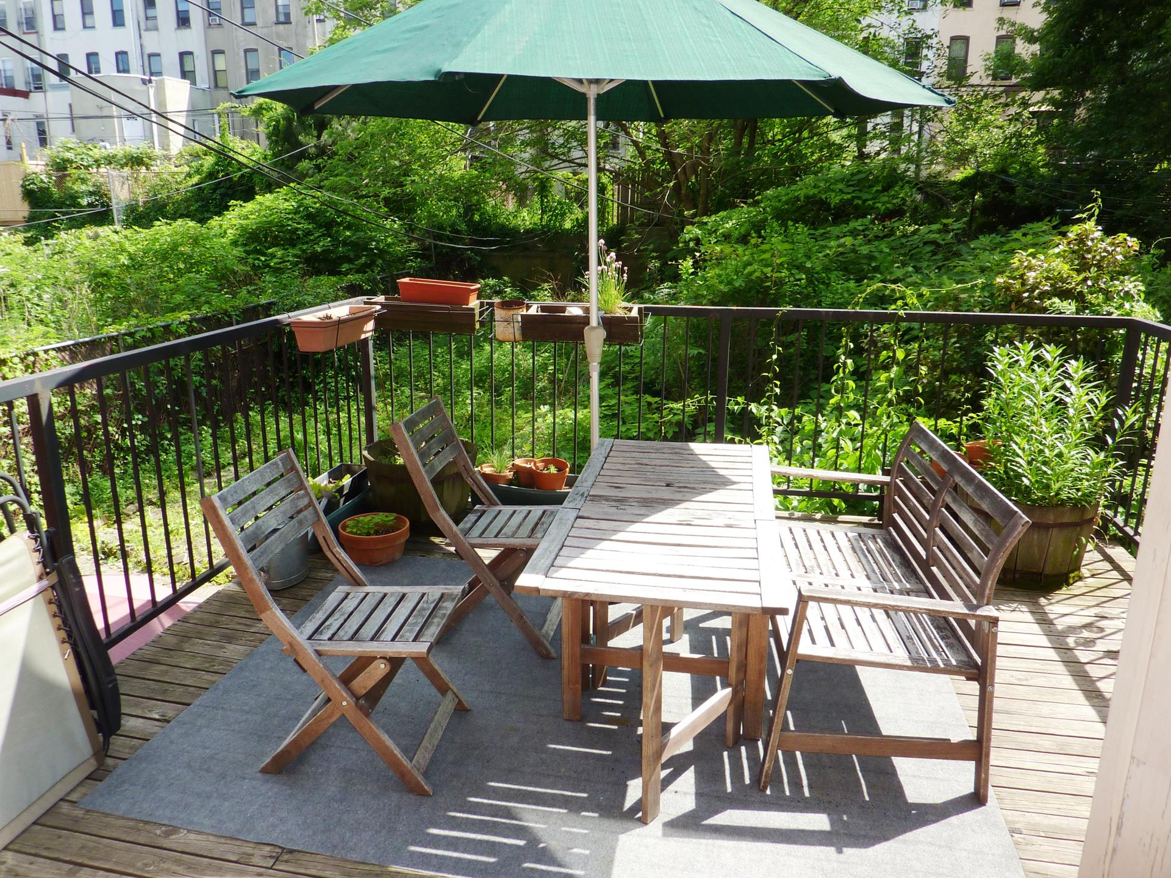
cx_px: 586
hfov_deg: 69.4
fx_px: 846
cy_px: 439
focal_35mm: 25
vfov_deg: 54.9
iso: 100
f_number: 4
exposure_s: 1/250
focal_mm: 4.1
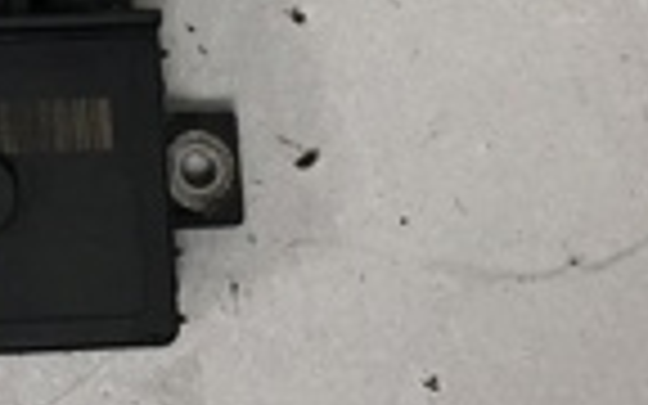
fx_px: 2331
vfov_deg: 9.1
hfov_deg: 15.2
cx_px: -140
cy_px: -490
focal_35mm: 132
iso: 40
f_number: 1.8
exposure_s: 1/33
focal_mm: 4
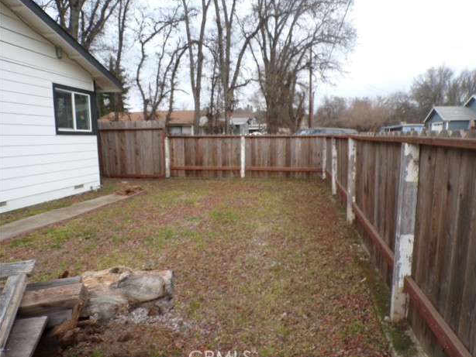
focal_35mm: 25
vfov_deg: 54.9
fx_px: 344
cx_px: 246
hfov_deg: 69.4
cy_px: 183
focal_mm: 4.3
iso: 100
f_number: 4.4
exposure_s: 1/50
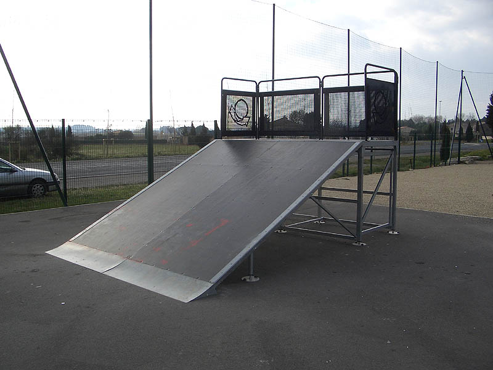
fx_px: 498
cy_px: 185
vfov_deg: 40.7
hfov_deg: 52.6
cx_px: 246
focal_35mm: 35
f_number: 4.3
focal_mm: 5.8
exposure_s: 1/320
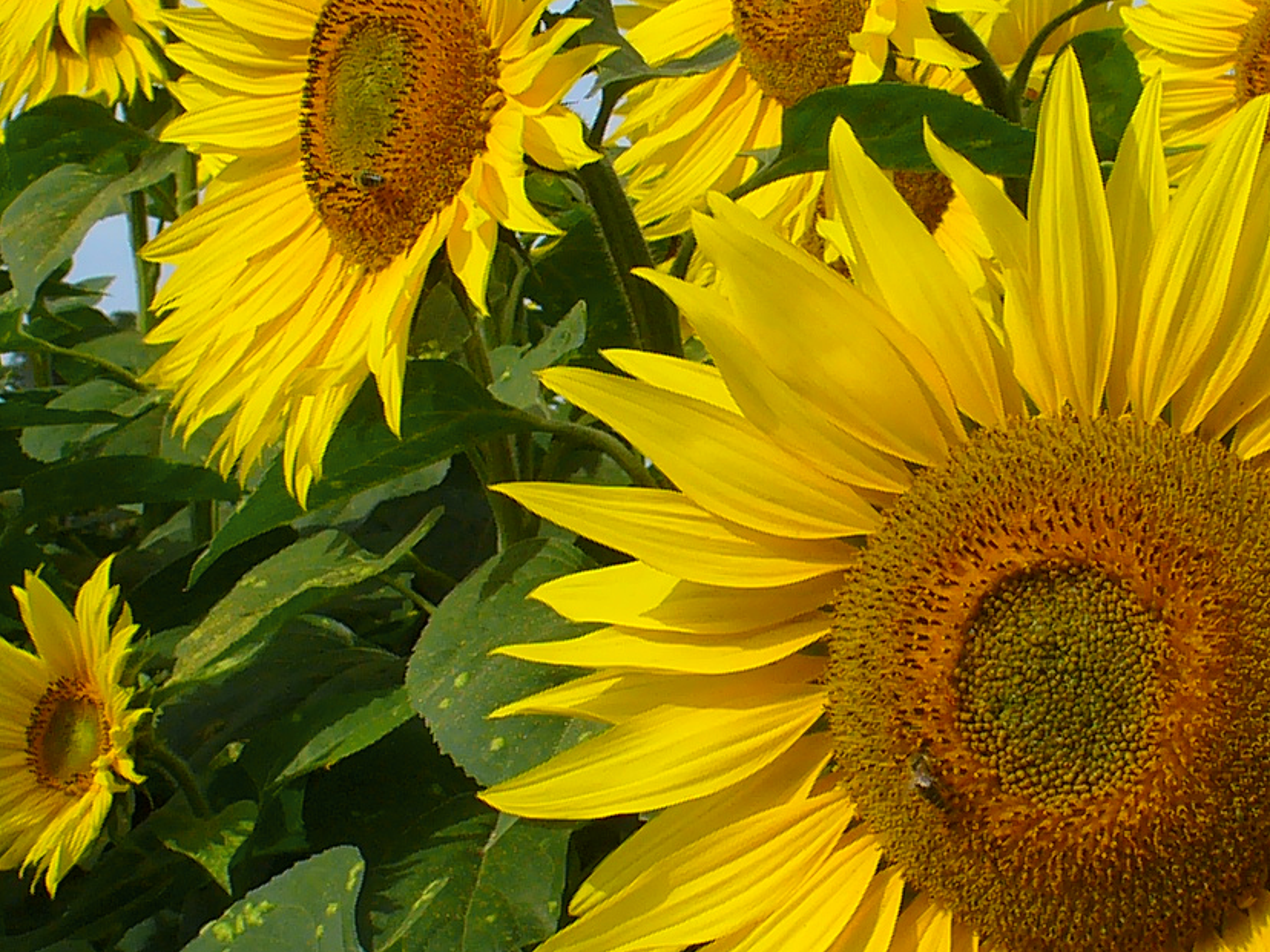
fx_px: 3779
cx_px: 1018
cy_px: 546
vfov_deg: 14.4
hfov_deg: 18.9
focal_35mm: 103
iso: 64
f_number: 5.6
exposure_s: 1/320
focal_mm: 6.1
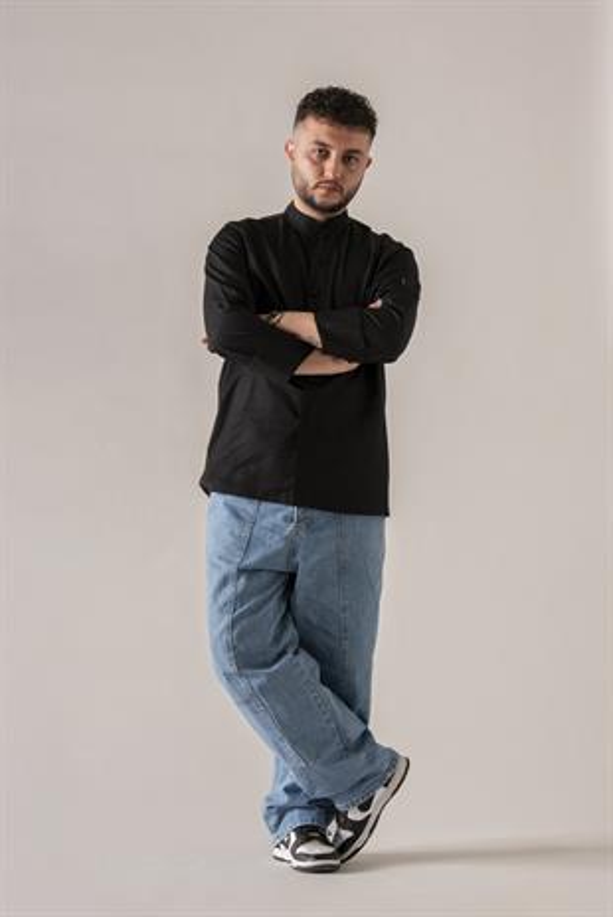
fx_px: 2856
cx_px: 306
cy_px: 458
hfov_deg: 12.3
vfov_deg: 18.2
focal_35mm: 112
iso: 200
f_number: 11
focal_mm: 112
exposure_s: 1/160
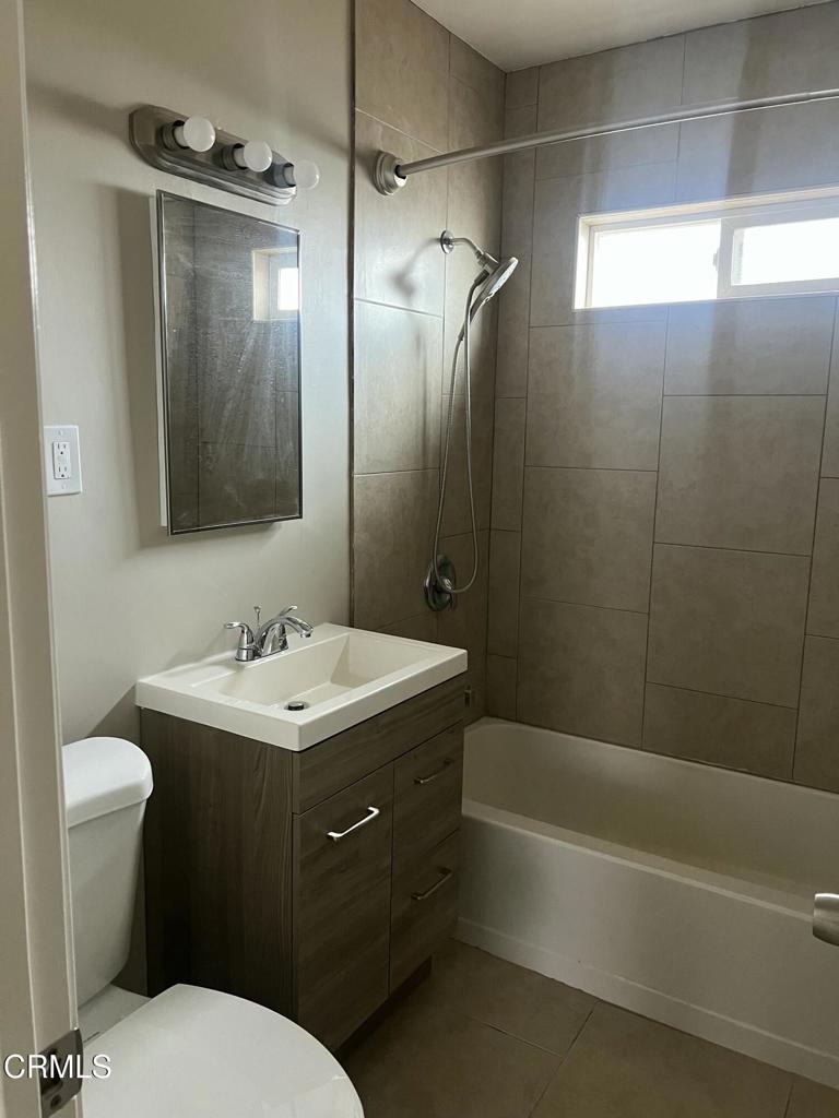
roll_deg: +0.3
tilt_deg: -9.9
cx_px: 420
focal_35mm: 26
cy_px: 559
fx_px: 840
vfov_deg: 67.3
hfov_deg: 53.1
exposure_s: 1/60
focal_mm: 5.7
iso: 500
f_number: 1.5
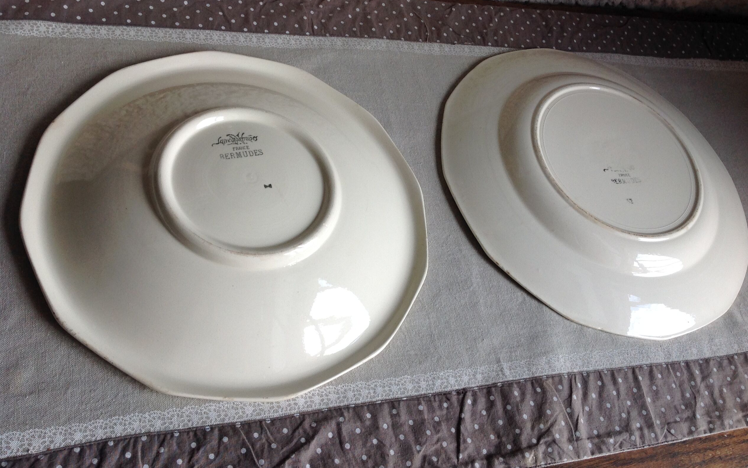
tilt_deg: -52.6
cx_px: 383
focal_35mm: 38
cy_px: 195
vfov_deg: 33.5
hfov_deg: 51.5
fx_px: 775
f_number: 2.4
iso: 50
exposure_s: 1/177
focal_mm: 4.28
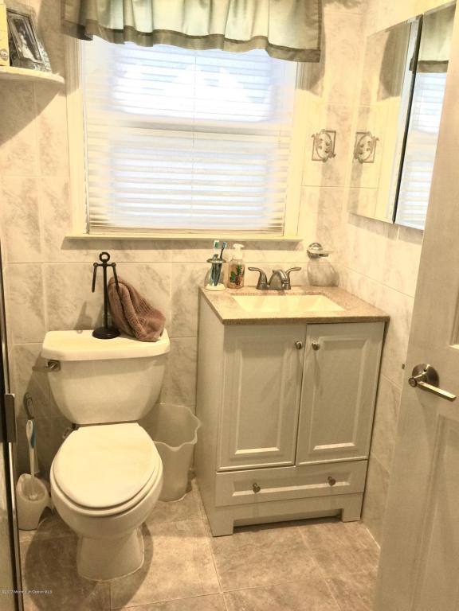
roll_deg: -1.5
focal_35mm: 29
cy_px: 306
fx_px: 513
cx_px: 230
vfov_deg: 61.7
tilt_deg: -16.1
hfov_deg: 48.2
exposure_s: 1/15
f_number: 2.2
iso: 32
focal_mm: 4.15
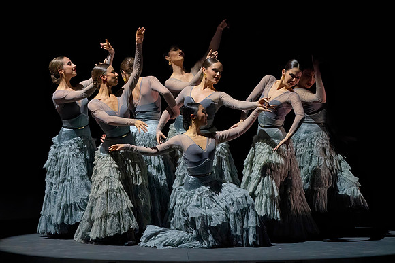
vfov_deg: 3.7
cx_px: 120
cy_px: 121
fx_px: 4056
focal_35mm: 370
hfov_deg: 5.6
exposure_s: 1/400
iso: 10000
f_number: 10
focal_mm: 262
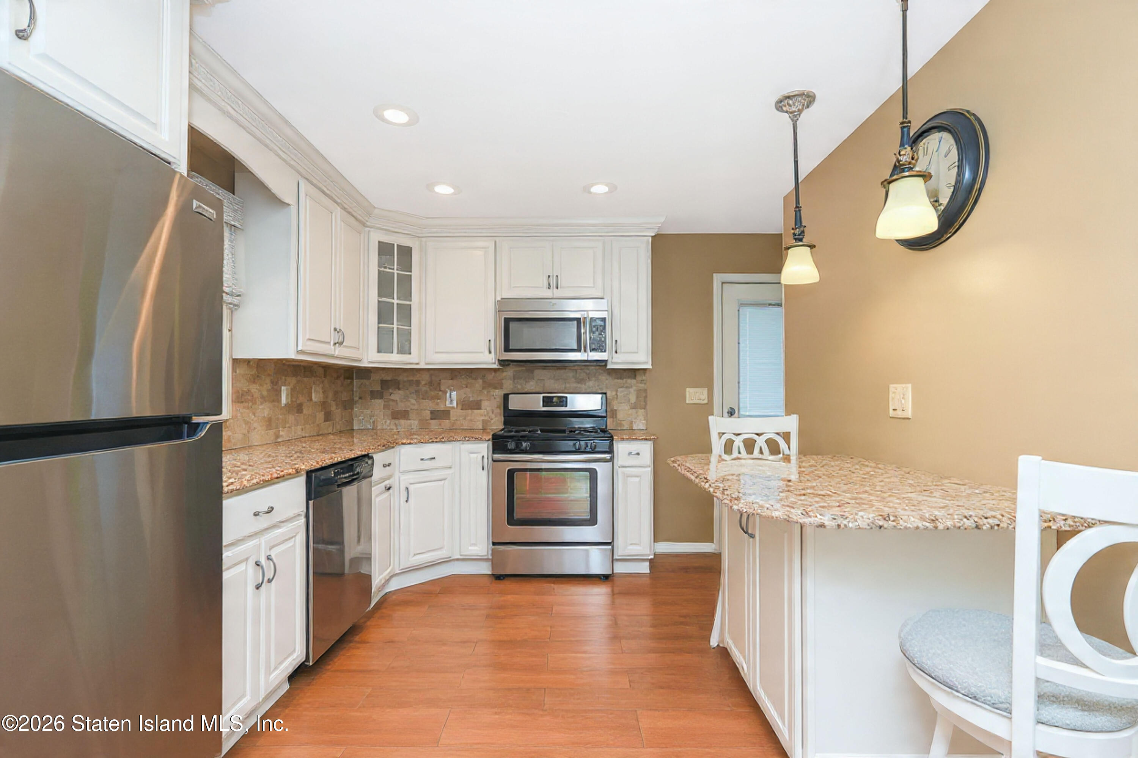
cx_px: 569
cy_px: 379
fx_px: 506
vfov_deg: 73.7
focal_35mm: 16
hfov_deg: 96.7
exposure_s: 1/30
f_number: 4
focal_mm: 16
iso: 50
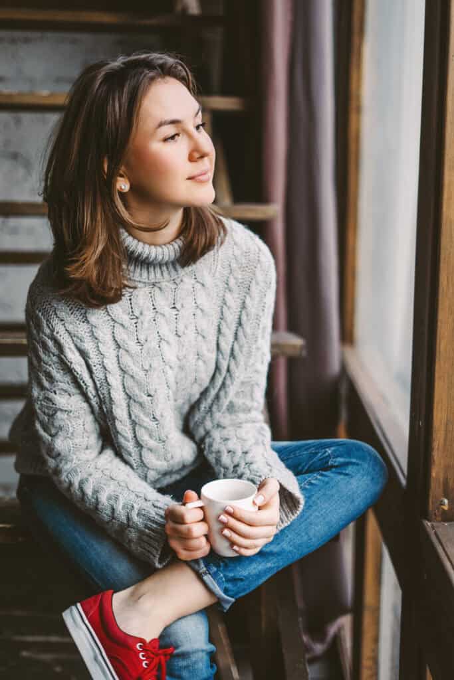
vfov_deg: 39.6
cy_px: 340
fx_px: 945
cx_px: 227
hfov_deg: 27.0
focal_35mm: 50
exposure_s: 1/200
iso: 200
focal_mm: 50
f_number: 1.8
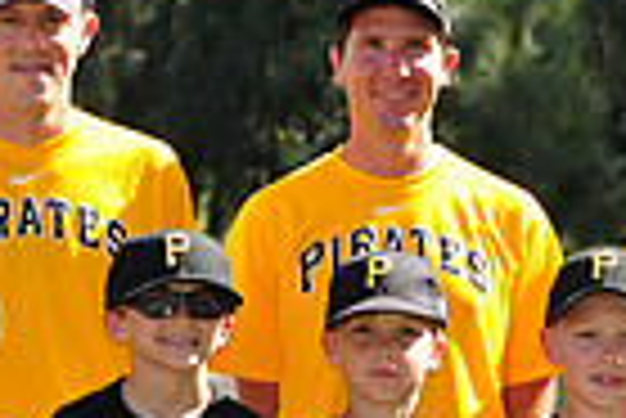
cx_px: 144
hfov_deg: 5.4
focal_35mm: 383
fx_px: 6667
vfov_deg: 3.6
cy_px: 548
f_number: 7.1
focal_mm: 92
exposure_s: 1/200
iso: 200
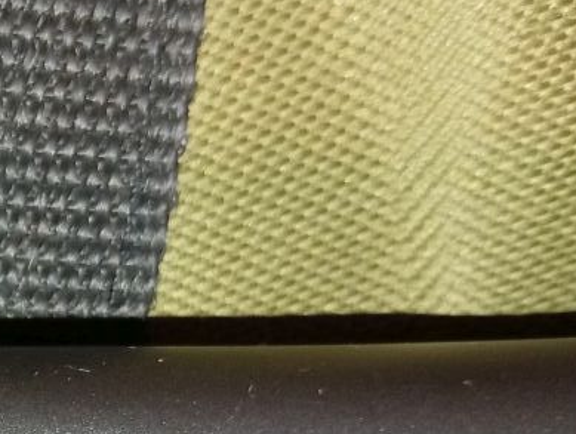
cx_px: -344
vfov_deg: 15.6
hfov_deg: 18.5
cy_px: 532
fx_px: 1517
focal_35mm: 91
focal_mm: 3.96
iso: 456
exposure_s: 1/33.3
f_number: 1.8
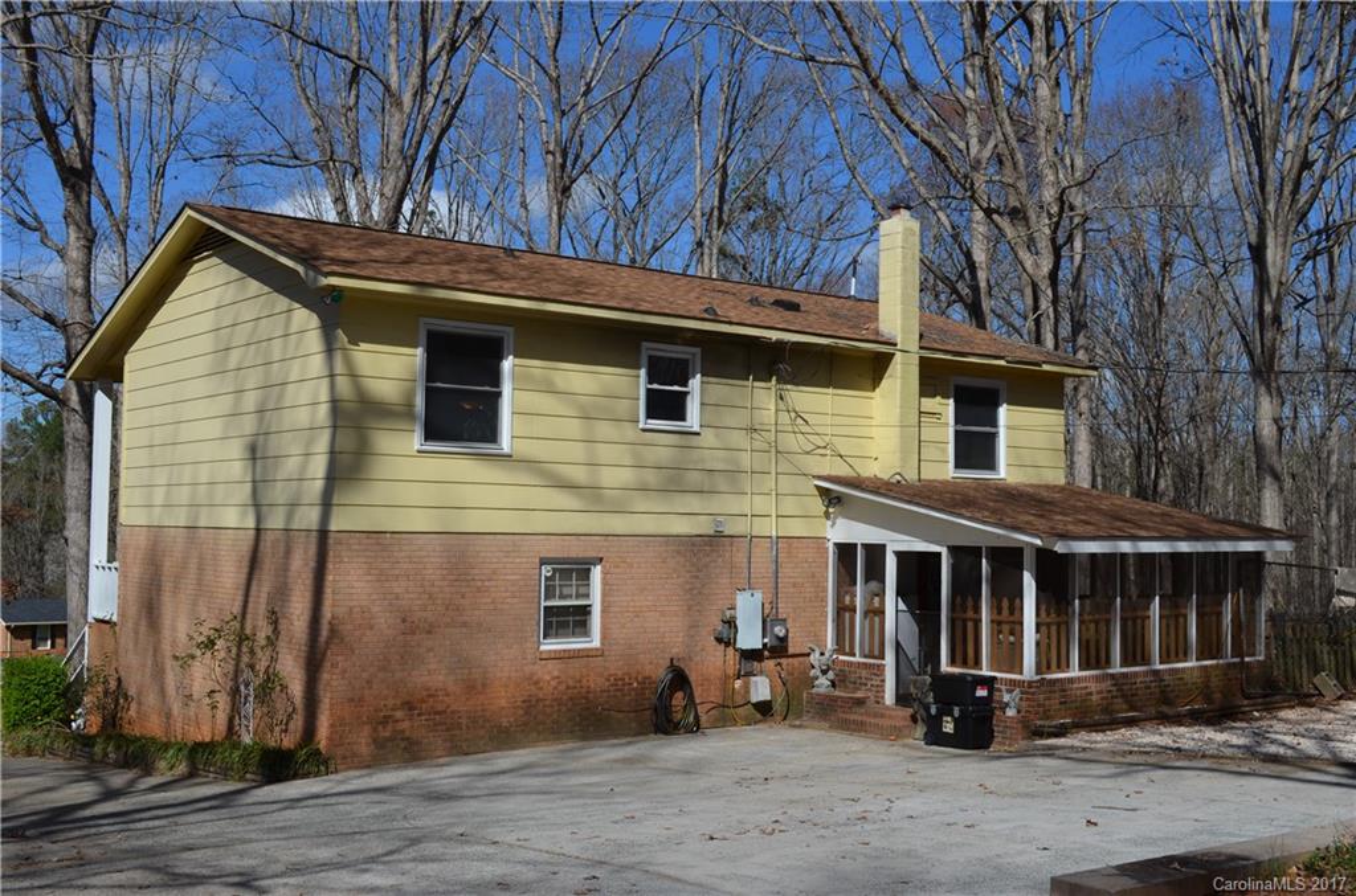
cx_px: 678
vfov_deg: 34.0
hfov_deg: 49.7
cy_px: 448
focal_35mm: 39
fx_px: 1465
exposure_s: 1/320
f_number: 9
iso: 100
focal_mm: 26
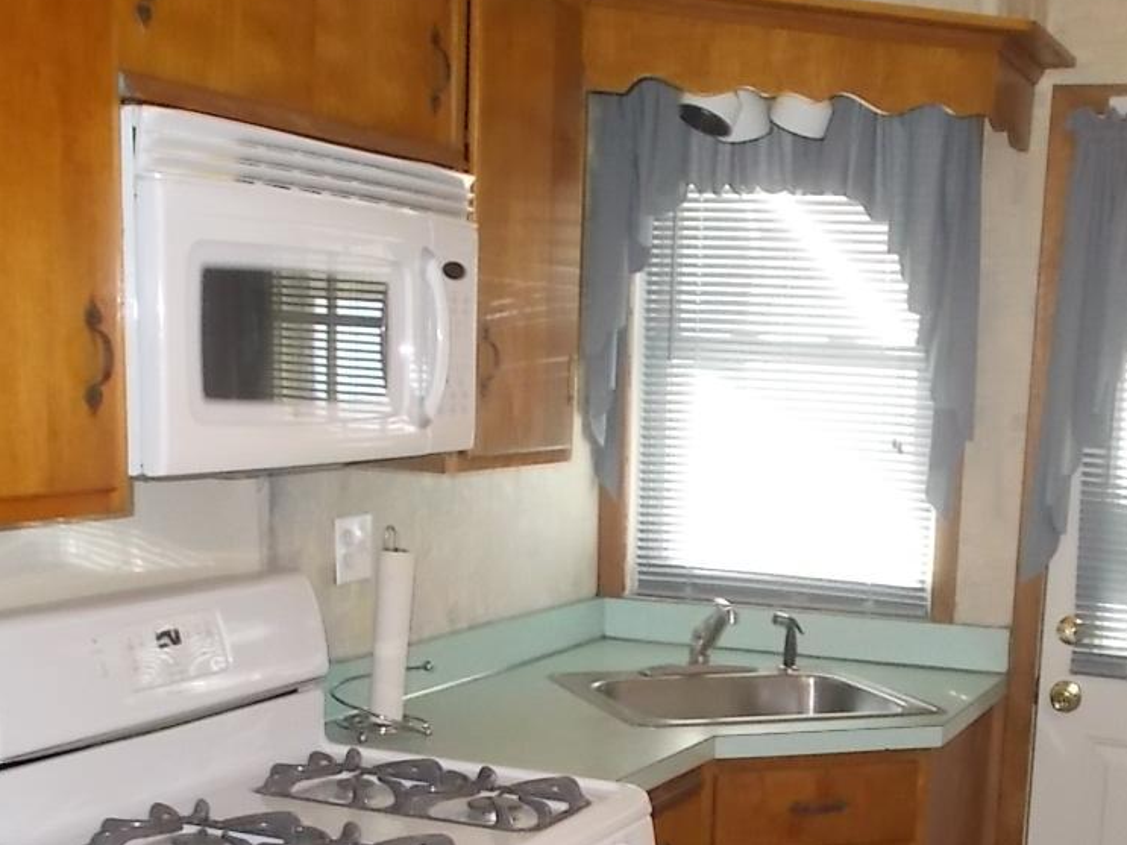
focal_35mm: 56
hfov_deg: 34.1
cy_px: 718
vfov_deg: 25.5
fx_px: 1823
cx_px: 749
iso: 250
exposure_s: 1/25
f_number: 3.2
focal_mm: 4.6
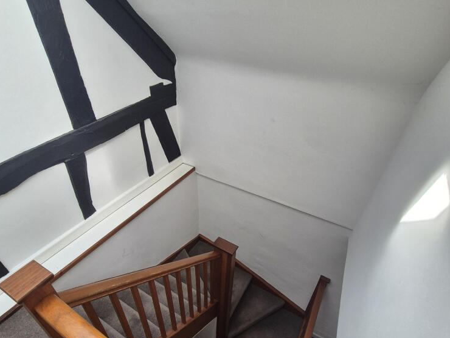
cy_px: 180
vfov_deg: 71.5
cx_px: 220
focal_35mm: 18
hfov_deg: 87.7
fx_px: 234
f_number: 2.2
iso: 320
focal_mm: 2.2
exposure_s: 1/359
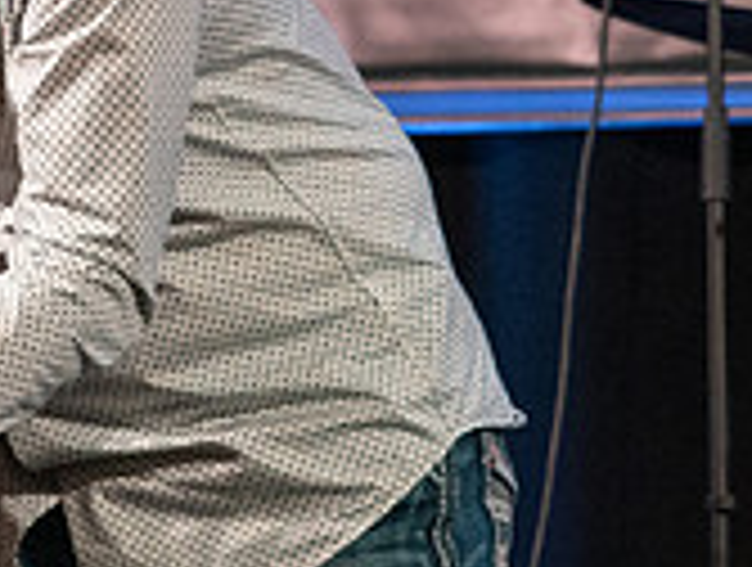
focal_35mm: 365
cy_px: 22
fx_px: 7946
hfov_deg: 5.4
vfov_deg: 4.1
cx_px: -116
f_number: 5.6
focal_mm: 82
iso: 6400
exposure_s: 1/200
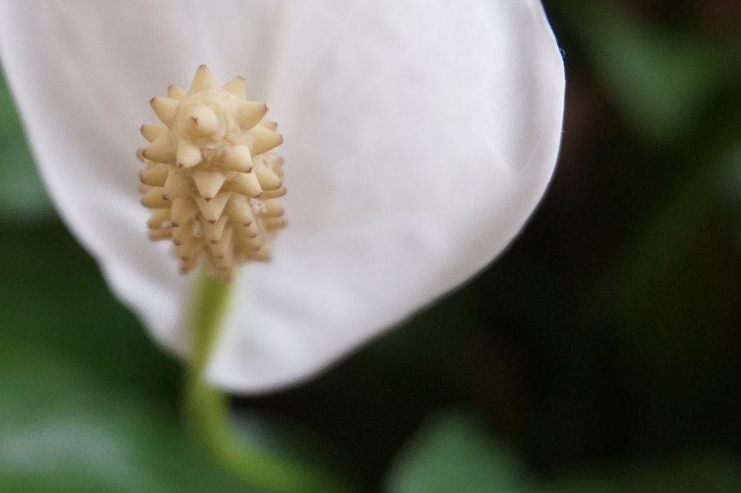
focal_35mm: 101
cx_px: 103
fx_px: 2078
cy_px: 140
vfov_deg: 13.5
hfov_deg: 19.9
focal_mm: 38
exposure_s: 1/60
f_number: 5.6
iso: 1250
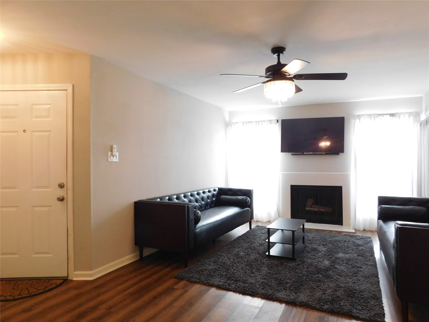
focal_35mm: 23
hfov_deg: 73.9
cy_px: 161
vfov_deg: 58.9
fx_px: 285
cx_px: 214
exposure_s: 1/20
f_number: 3
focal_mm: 4
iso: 400
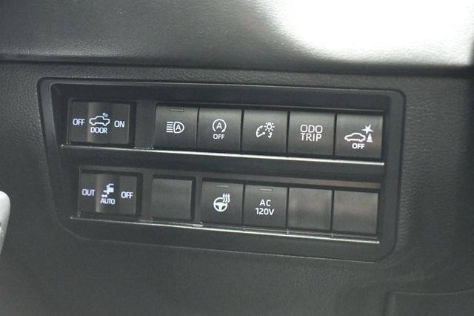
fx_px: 750
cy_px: 158
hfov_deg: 35.1
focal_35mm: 57
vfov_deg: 23.8
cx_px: 237
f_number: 4.8
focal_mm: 38
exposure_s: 1/60
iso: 11400
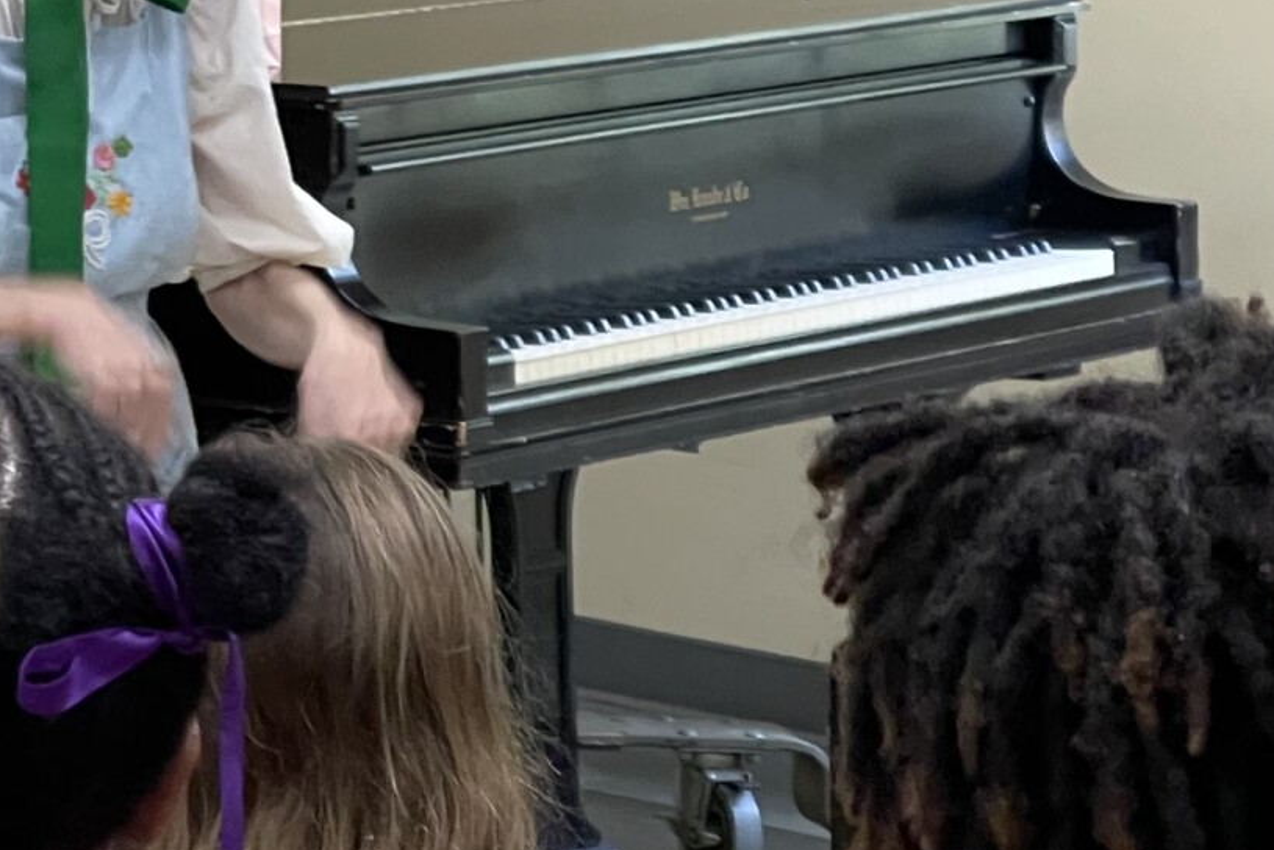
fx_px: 7398
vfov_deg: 6.5
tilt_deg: -4.2
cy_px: -66
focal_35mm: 209
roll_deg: -0.4
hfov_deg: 9.5
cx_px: -714
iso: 200
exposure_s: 1/60
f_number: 2.2
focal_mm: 7.5
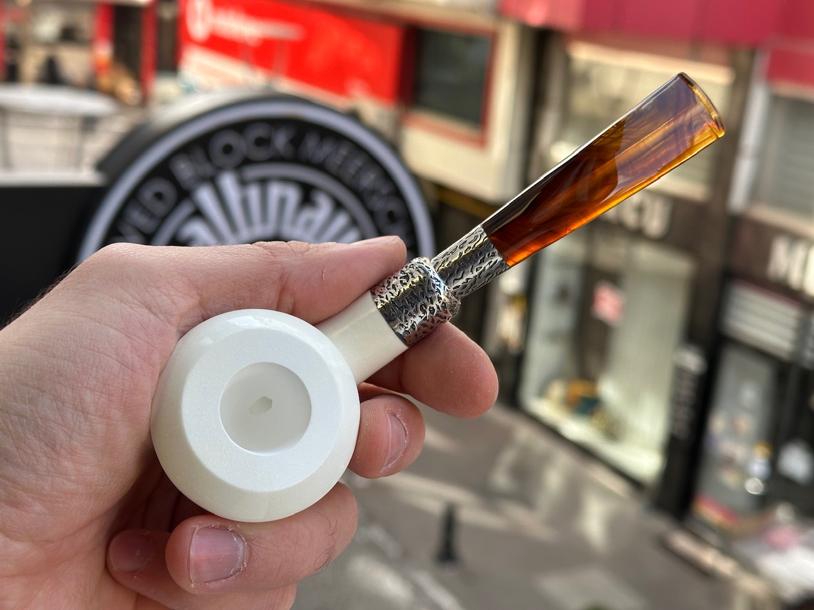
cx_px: 407
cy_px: 305
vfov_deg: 30.3
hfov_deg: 39.7
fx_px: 1129
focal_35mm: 48
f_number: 1.78
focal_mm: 6.86
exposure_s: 1/564
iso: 64
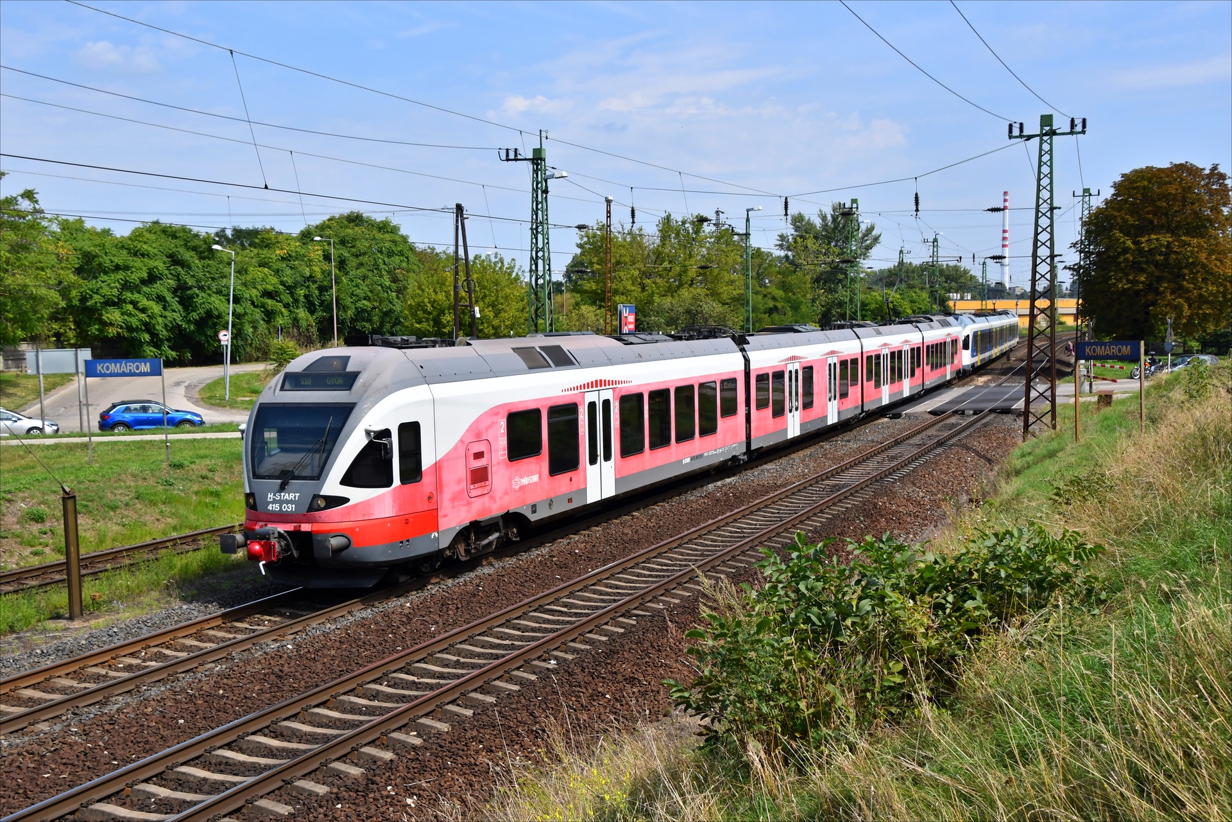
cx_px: 616
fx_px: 1335
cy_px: 411
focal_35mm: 39
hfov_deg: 49.6
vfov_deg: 34.2
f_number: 7.1
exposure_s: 1/1600
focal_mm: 26
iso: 400
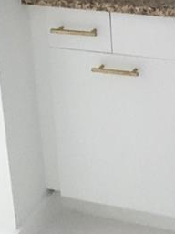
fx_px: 586
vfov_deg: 20.0
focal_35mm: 87
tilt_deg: -9.9
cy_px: -97
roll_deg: +0.0
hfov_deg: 15.8
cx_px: 252
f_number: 2.2
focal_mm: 4.15
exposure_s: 1/17
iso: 320
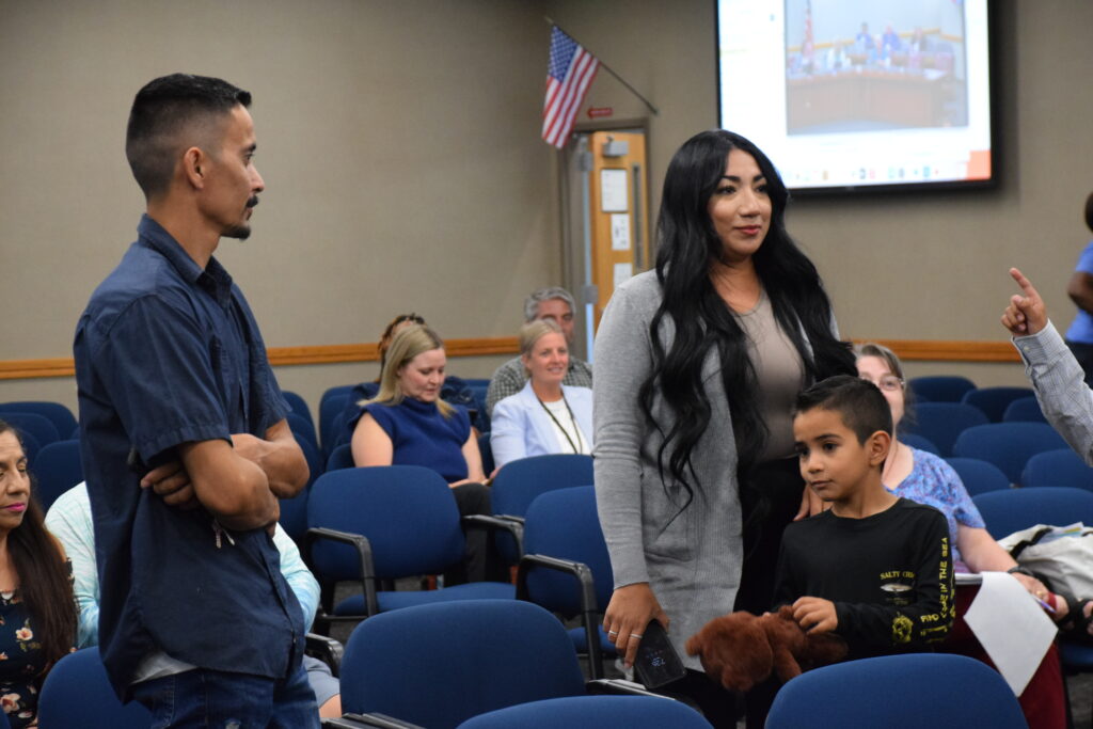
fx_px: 3188
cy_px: 364
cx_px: 546
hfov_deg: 19.5
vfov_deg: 13.0
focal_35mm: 105
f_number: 5.3
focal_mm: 70
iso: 3200
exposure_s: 1/125
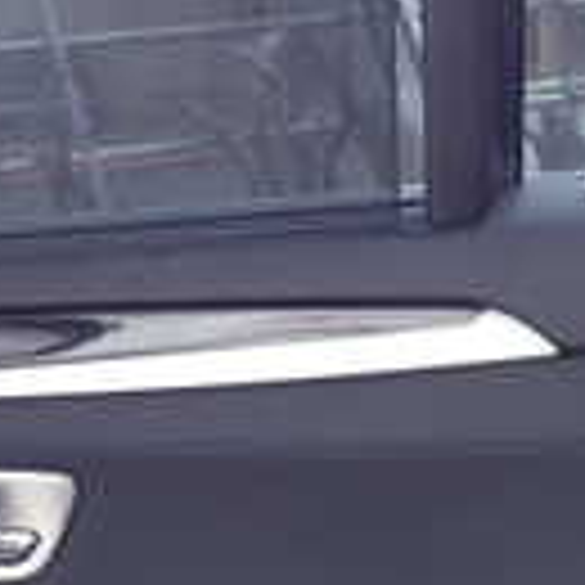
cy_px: 320
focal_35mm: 122
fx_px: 2333
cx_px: 198
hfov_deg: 14.3
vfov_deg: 14.3
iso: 100
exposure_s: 1/100
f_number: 3.2
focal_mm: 5.4
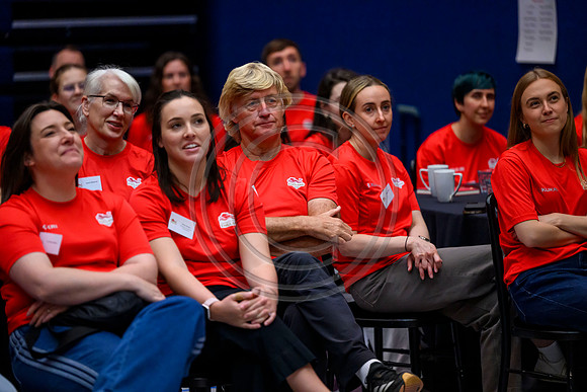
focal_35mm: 170
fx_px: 2772
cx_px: 294
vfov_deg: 8.1
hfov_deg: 12.1
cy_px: 196
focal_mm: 170
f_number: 2.8
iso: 8000
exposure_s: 1/400
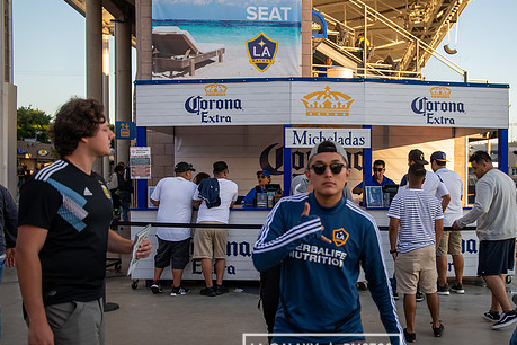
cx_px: 322
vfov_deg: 31.2
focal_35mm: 43
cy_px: 180
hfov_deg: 45.1
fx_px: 617
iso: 125
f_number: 2.8
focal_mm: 34
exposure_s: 1/800
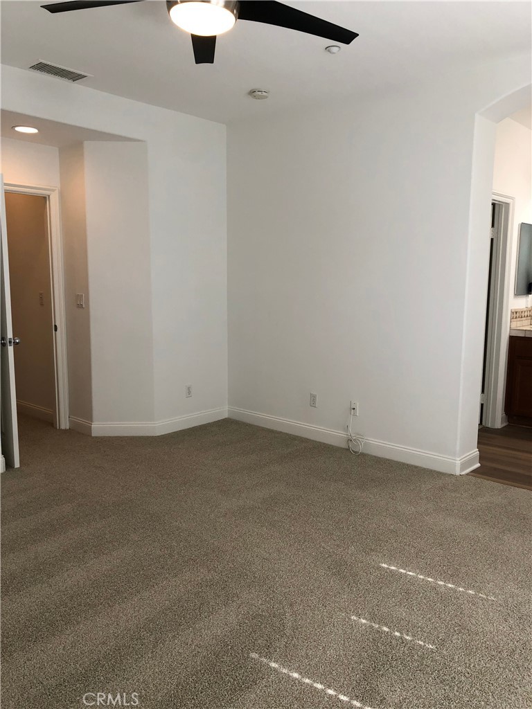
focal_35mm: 28
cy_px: 354
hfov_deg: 49.7
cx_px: 266
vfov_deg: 63.4
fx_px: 574
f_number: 1.8
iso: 50
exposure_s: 1/120
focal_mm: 4
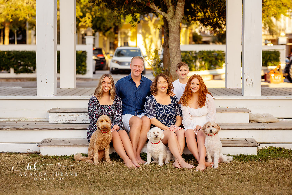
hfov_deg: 23.9
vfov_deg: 16.1
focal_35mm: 85
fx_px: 689
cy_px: 98
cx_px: 146
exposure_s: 1/2500
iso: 320
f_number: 2.5
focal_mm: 85
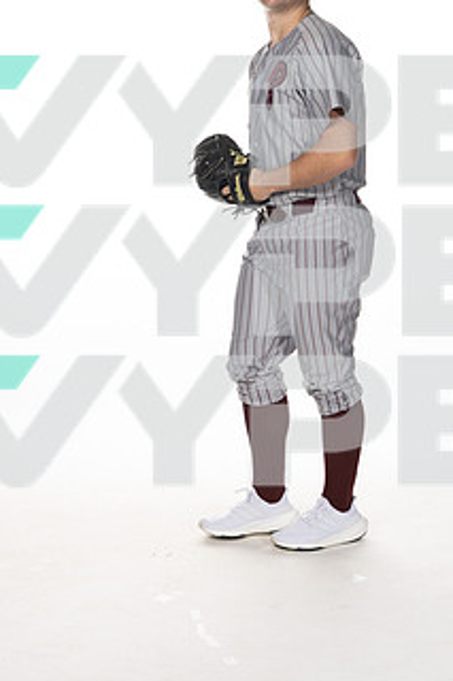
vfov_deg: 29.2
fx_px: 1304
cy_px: 272
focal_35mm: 69
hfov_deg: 19.7
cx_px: 230
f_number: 6.3
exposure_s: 1/250
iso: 400
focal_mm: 49
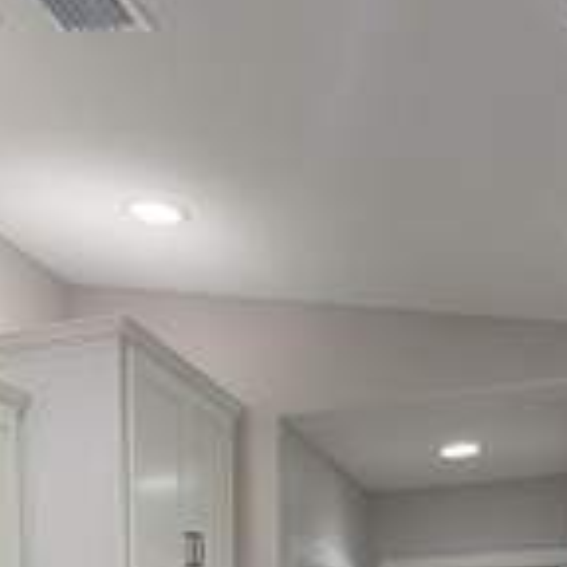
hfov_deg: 28.5
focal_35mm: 59
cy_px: 902
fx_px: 1093
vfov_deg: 22.5
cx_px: 114
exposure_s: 1/120
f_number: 1.7
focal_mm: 2.02
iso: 94
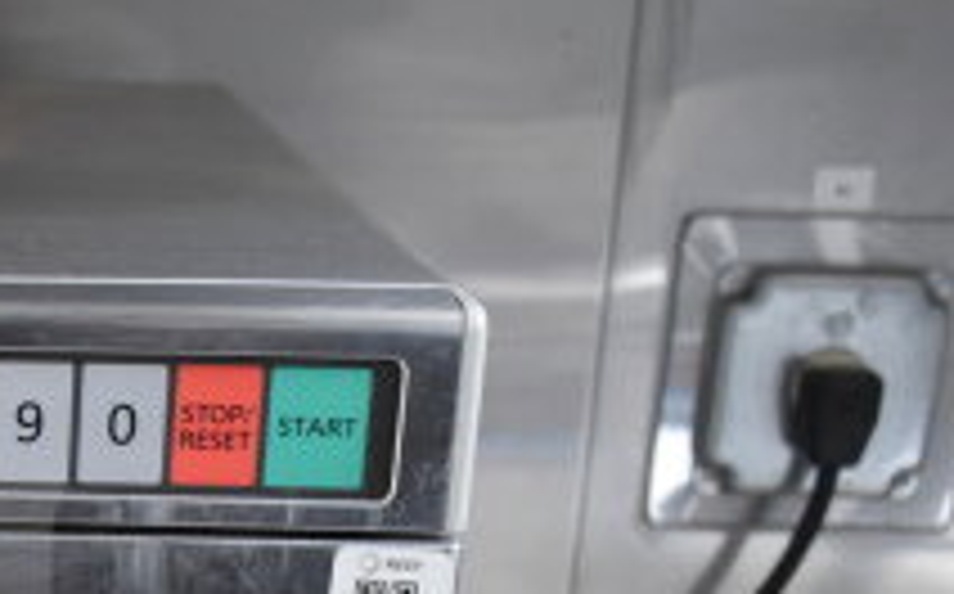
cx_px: -338
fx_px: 2402
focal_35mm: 92
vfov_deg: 13.4
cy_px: 835
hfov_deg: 20.3
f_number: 3.8
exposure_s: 1/30
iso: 1250
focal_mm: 21
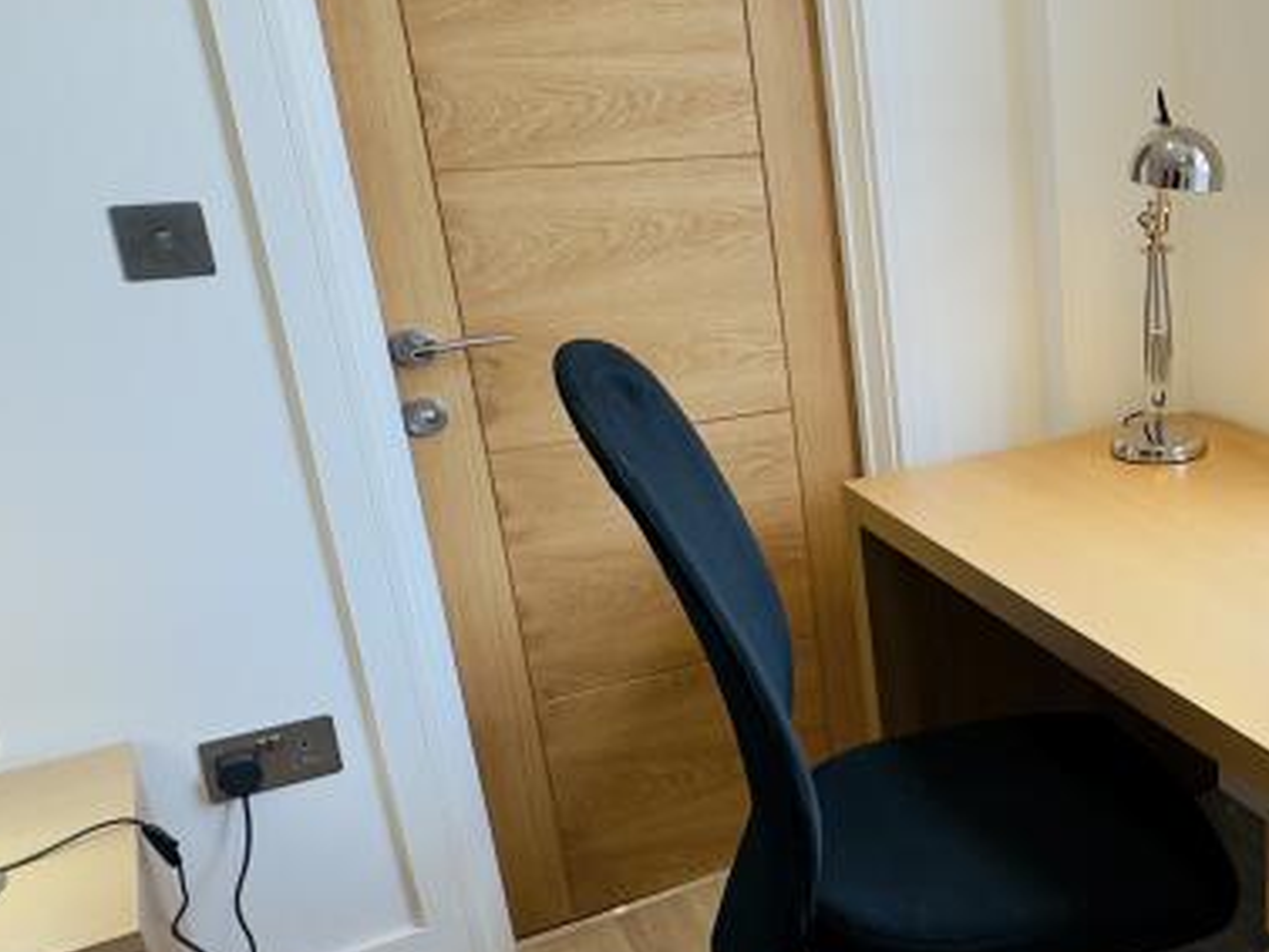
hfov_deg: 43.2
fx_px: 1393
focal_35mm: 38
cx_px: 1222
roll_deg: +0.5
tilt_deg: -19.0
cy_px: 505
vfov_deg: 37.7
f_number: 2.2
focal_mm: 2.22
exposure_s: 1/100
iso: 64
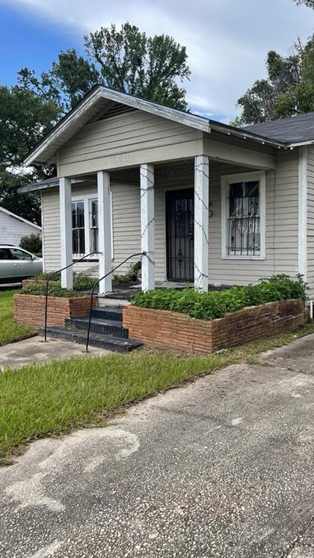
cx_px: 204
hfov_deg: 41.1
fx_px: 415
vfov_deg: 67.9
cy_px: 274
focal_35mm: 28
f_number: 1.6
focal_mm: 5.1
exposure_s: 1/994
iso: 32
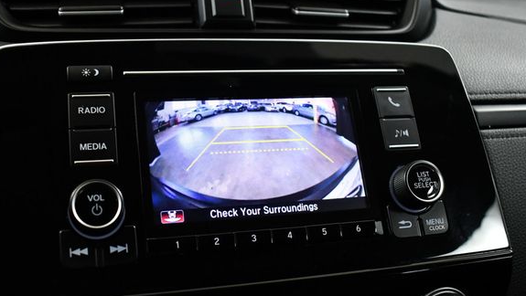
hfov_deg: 48.3
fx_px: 586
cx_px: 242
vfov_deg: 28.4
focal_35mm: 42
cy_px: 146
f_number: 3.5
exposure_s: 1/125
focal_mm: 18
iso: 2000
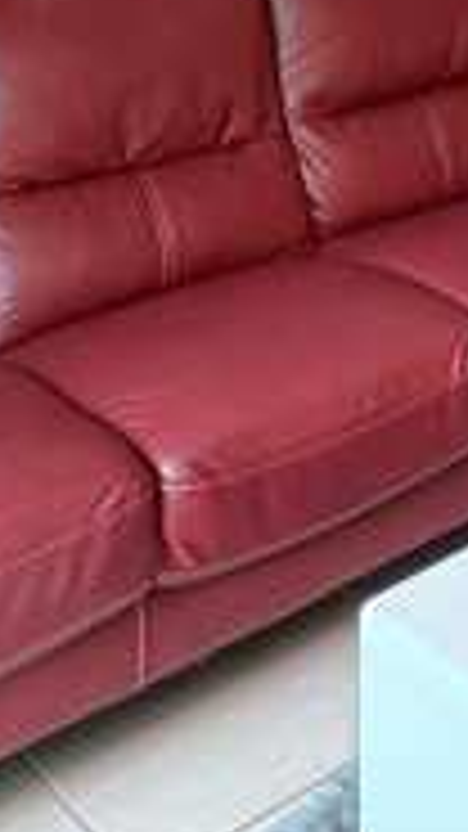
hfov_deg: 14.8
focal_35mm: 66
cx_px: 954
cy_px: -308
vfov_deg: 26.1
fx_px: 1457
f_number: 2.2
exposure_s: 1/60
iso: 160
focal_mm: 2.22
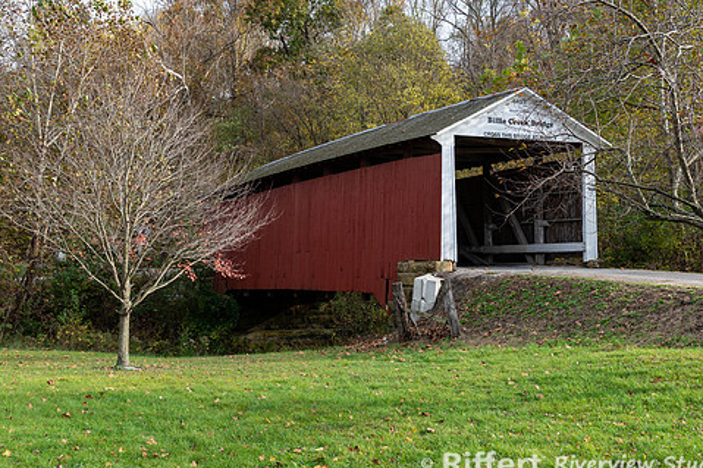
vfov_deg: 28.0
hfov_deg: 41.1
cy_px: 206
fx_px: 937
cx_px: 323
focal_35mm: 48
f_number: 8
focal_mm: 38
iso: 400
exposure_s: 1/250
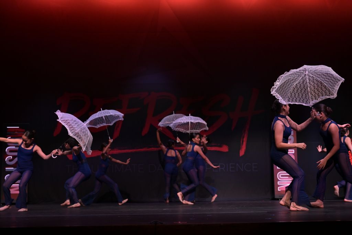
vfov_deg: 27.0
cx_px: 176
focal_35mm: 50
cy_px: 118
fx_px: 489
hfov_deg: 39.6
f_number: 3.5
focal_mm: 50
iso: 3200
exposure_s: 1/800
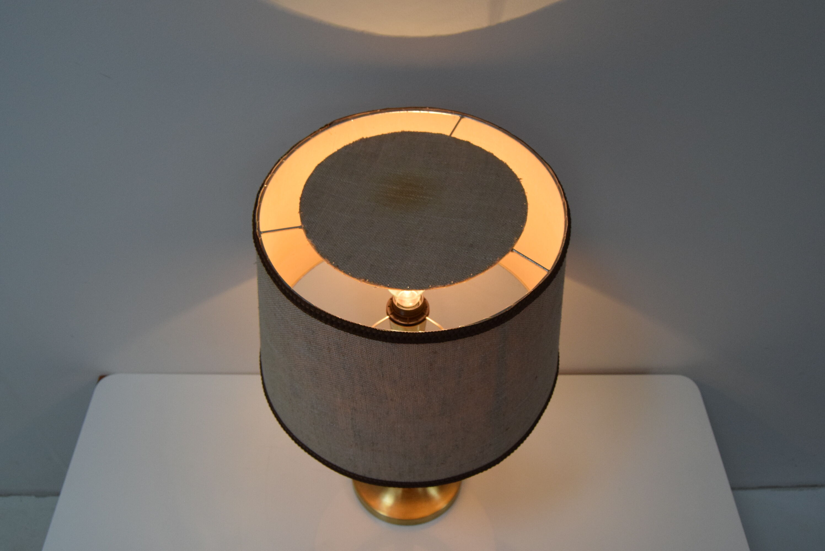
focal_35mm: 30
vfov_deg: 43.7
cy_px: 276
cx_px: 412
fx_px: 688
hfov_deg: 61.9
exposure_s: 1/200
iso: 1600
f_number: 7.1
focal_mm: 20
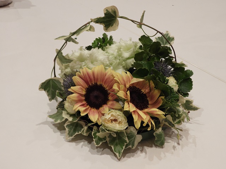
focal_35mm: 50
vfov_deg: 29.1
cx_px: 113
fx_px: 326
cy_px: 84
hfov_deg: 38.2
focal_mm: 9
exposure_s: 1/30
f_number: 4
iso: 140
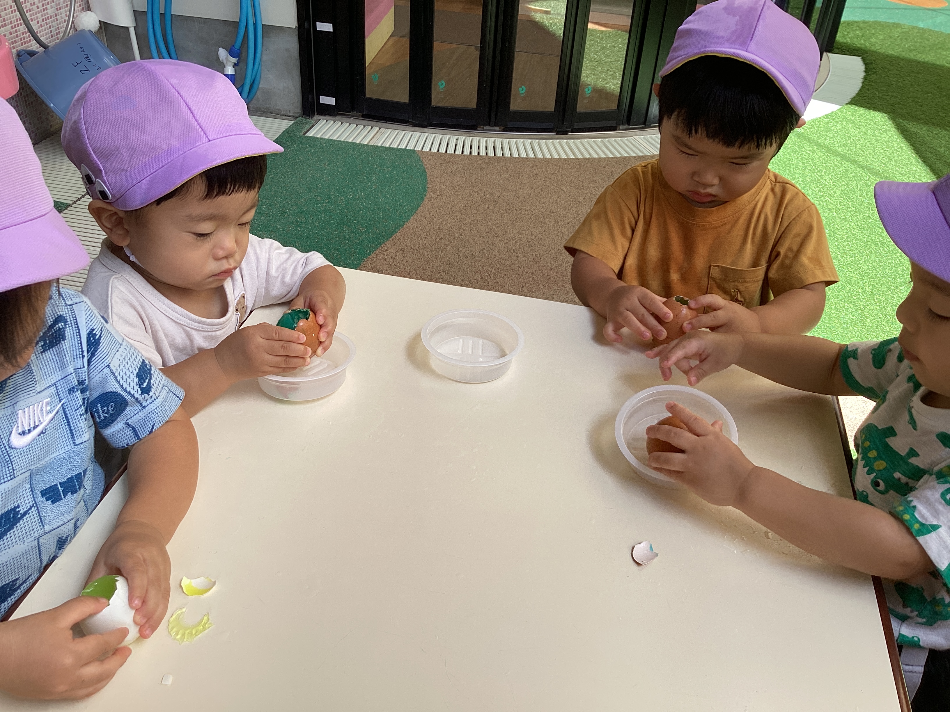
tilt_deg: -35.7
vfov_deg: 45.4
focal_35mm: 31
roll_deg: -4.1
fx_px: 851
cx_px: 475
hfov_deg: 58.4
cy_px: 356
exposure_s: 1/120
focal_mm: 3.3
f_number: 2.4
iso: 25
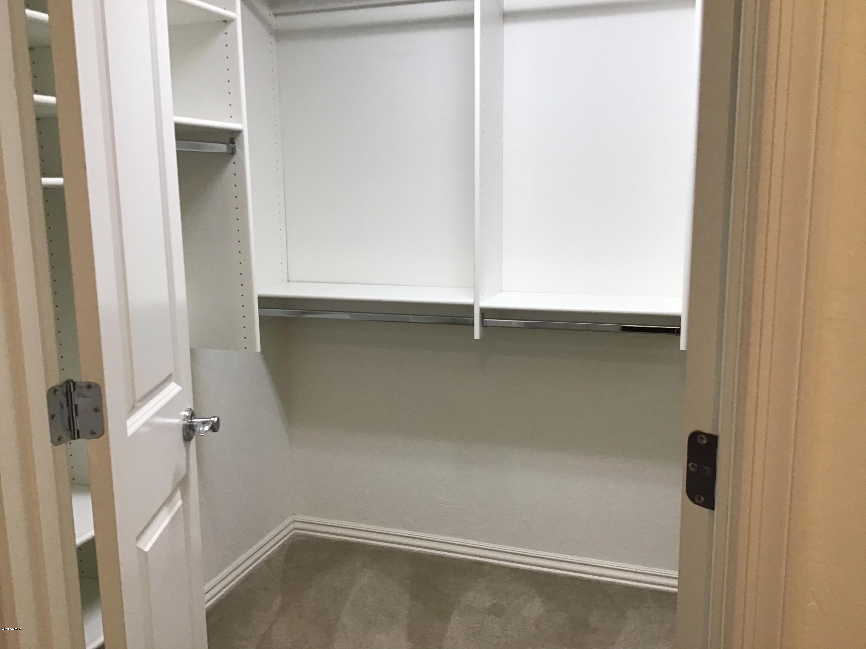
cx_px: 433
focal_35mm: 31
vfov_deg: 45.4
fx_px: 776
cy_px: 324
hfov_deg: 58.4
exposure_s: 1/30
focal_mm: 3.3
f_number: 2.4
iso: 50
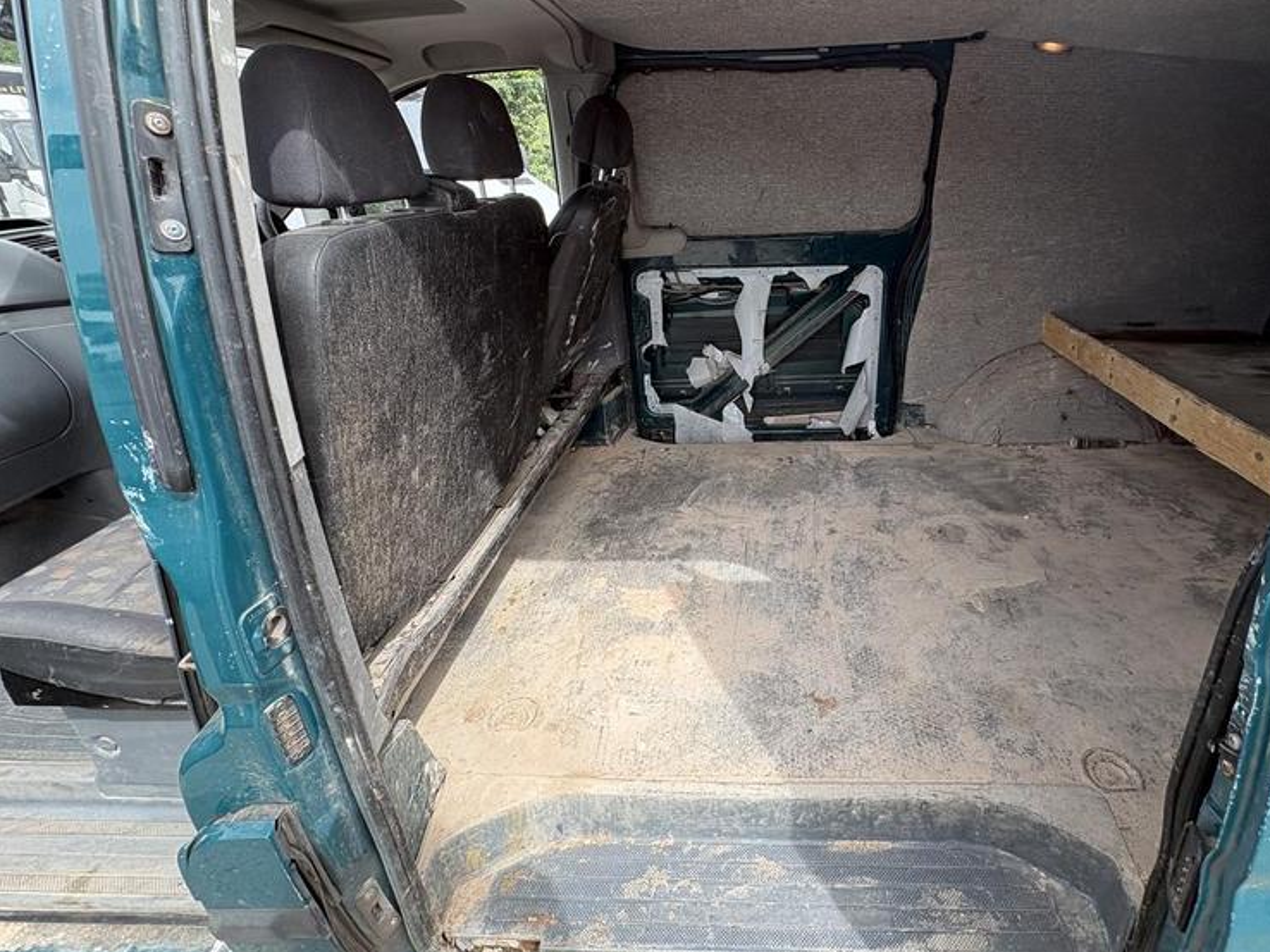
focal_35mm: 17
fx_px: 623
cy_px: 401
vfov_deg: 74.2
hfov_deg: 90.2
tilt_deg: -13.3
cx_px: 742
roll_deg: -0.4
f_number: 2.2
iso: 64
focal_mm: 2.22
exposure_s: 1/366
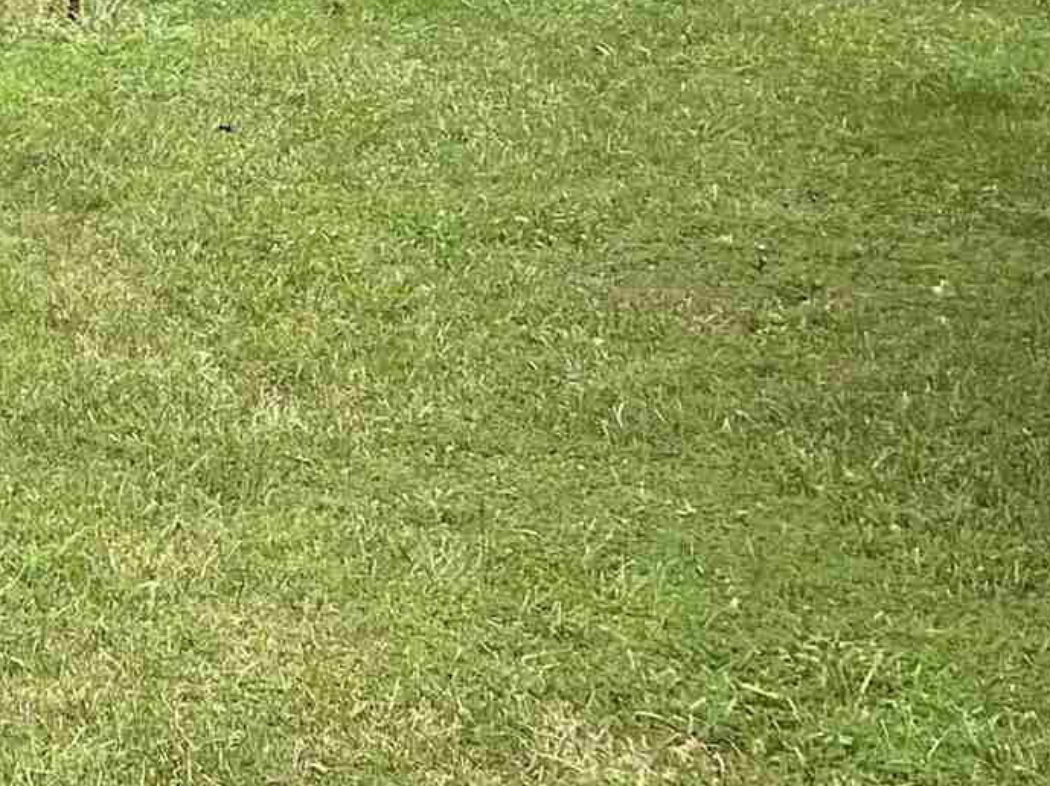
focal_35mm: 116
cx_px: -1245
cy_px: -201
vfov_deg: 12.4
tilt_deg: -11.8
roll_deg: +0.6
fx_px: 3517
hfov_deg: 13.6
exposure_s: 1/159
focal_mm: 5.7
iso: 40
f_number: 1.5
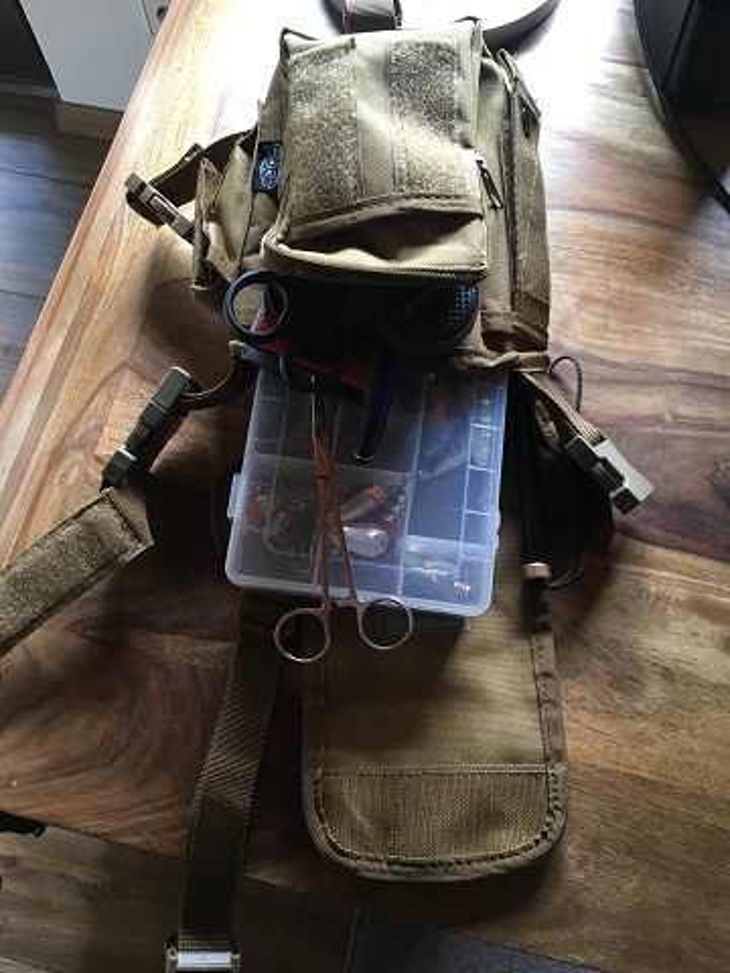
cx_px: 365
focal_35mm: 29
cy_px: 486
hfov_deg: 48.2
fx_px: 815
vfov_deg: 61.7
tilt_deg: -70.7
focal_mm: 4.15
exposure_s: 1/33
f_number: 2.2
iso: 100
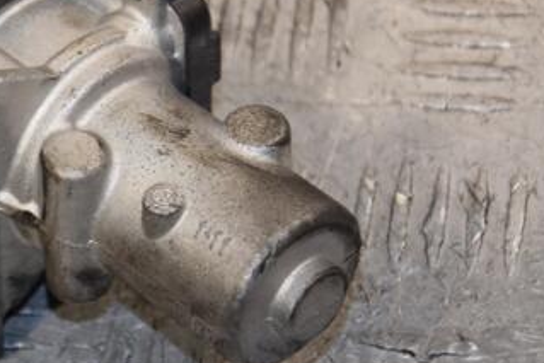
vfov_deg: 5.7
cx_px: 39
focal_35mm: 240
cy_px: 126
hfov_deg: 8.5
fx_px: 3627
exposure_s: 1/160
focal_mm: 85
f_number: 5.6
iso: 800
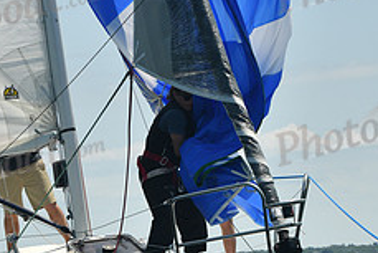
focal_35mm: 215
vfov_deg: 6.4
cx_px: 191
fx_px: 2259
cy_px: 232
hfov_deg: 9.6
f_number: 8
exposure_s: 1/640
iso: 320
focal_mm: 85
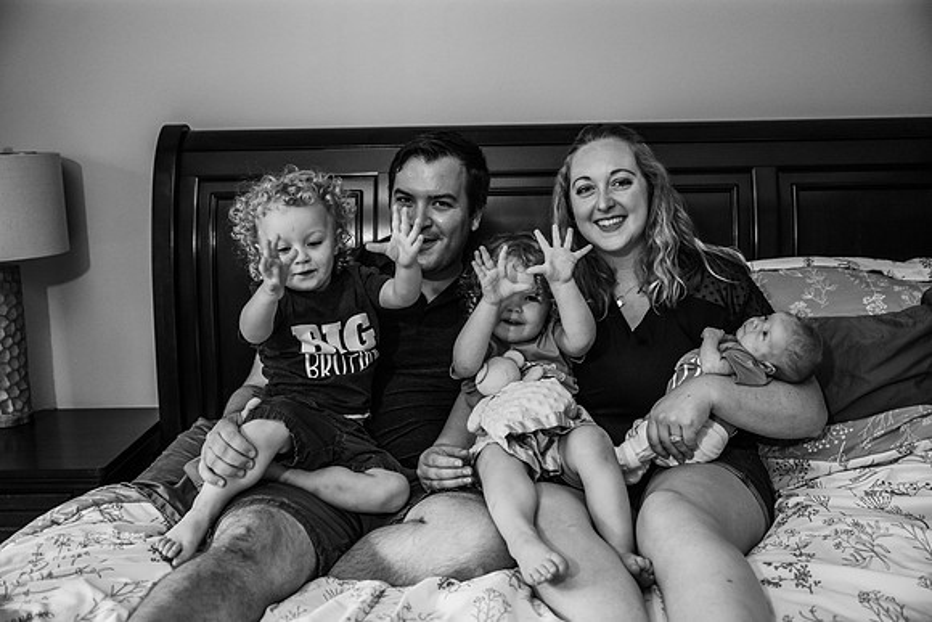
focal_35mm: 36
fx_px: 932
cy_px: 311
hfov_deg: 53.1
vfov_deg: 36.9
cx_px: 466
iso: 1250
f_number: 3.2
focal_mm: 36
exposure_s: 1/250
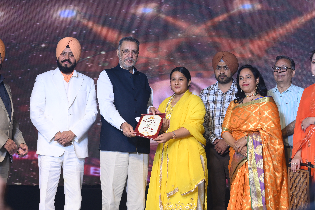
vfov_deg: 16.1
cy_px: 105
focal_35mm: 85
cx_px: 158
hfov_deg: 23.9
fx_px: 743
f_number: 8
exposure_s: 1/160
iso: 1000
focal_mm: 85
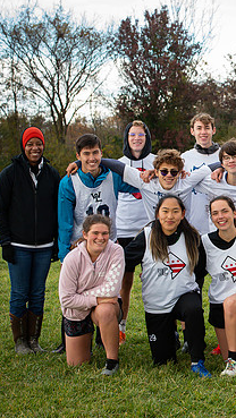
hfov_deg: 10.3
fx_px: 1288
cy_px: 212
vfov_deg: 18.5
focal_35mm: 116
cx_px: 288
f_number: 5.6
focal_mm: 70
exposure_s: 1/1250
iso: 2500
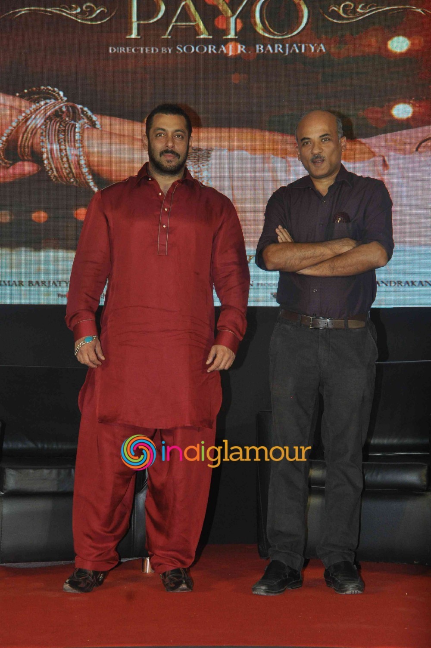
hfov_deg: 18.9
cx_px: 216
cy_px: 324
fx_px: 1296
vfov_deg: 28.1
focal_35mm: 72
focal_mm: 48
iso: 800
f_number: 10
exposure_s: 1/250
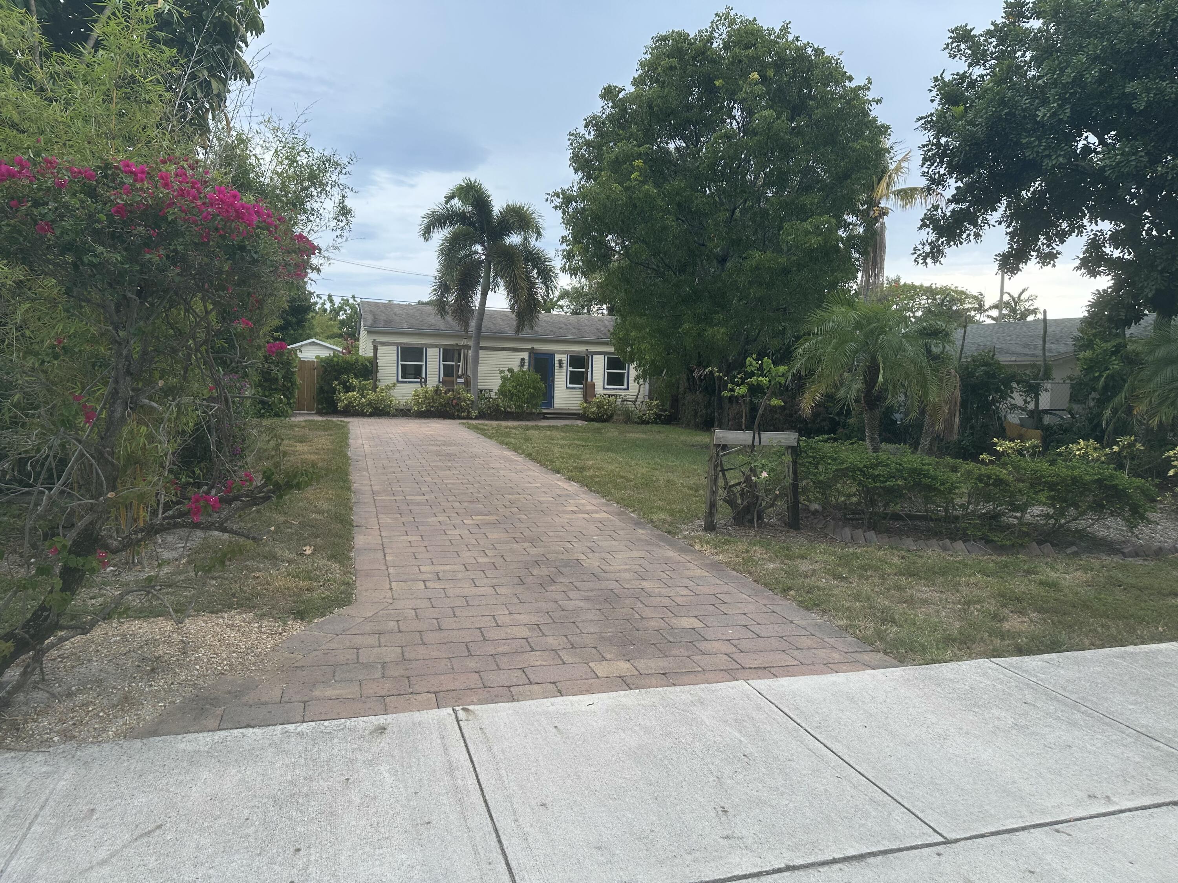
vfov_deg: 56.8
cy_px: 442
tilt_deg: -4.8
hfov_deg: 71.6
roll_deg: -2.3
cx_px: 589
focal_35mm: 24
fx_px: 817
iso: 64
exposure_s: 1/215
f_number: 1.78
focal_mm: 6.86
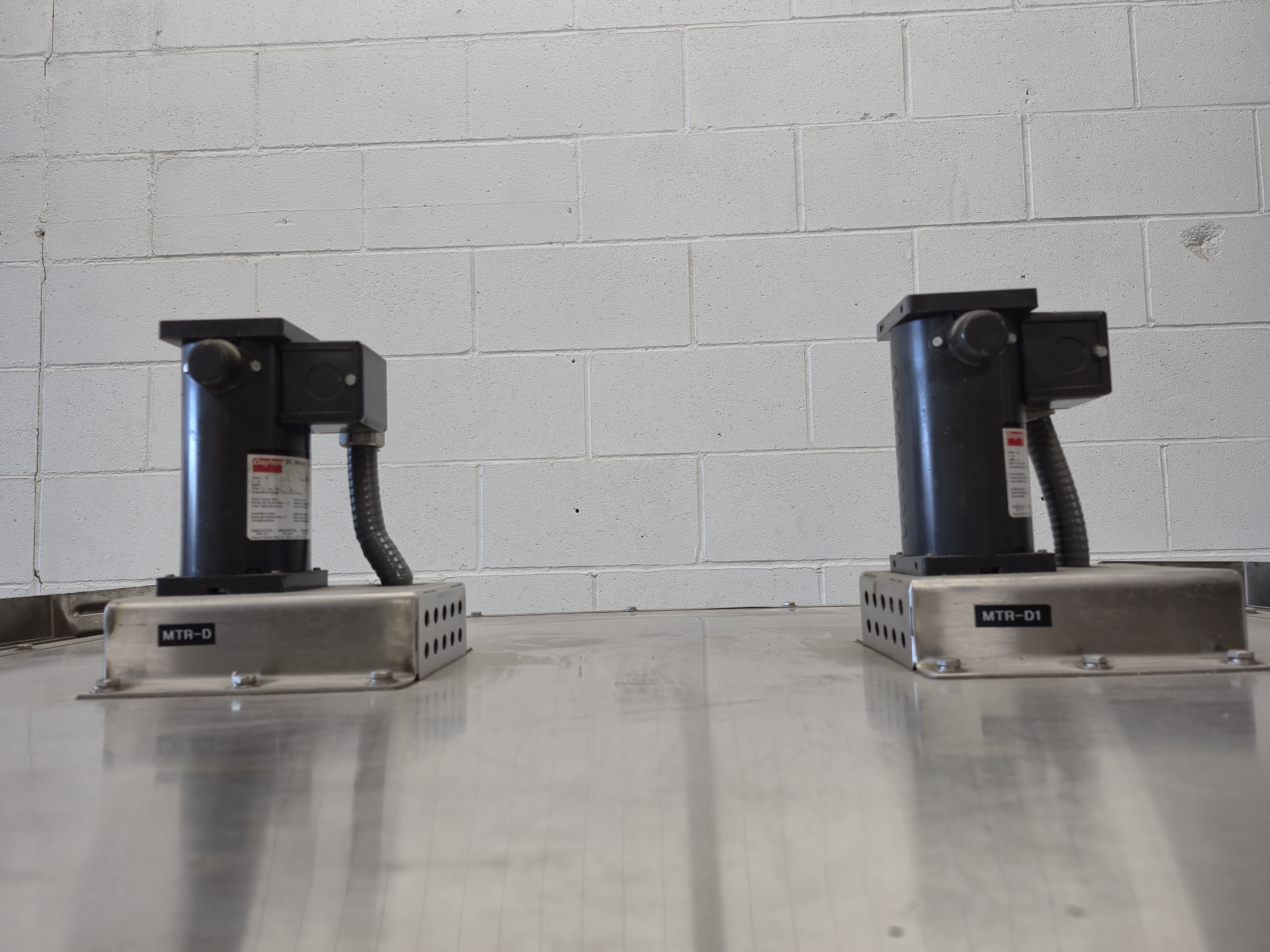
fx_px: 844
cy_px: 476
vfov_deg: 58.9
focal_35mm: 23
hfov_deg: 73.9
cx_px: 635
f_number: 1.8
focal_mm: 5.4
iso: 64
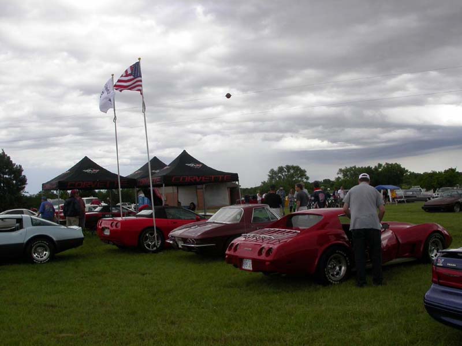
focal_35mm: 38
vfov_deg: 37.7
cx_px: 231
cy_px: 173
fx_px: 507
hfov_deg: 49.0
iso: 100
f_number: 7.5
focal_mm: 7.85
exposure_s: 1/294
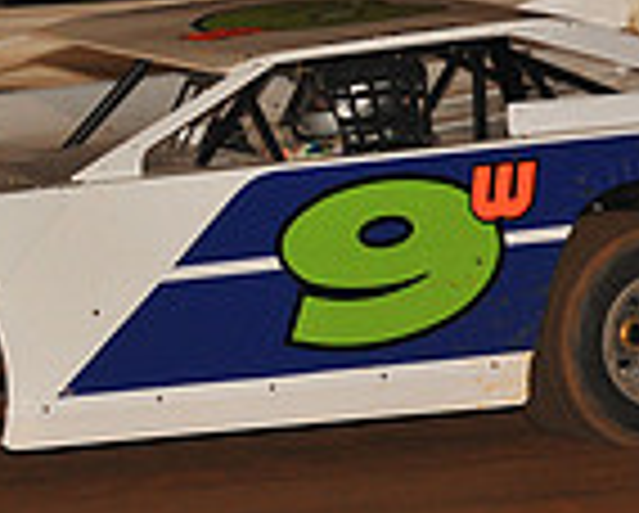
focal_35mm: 428
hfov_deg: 4.5
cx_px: -630
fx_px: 8105
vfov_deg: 3.6
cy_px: 101
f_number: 6.3
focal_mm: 112
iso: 1000
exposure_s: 1/320
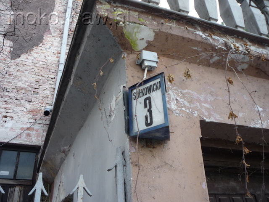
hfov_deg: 56.8
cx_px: 134
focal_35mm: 32
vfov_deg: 44.2
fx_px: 249
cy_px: 101
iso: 100
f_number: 3.3
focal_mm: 5.2
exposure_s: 1/40
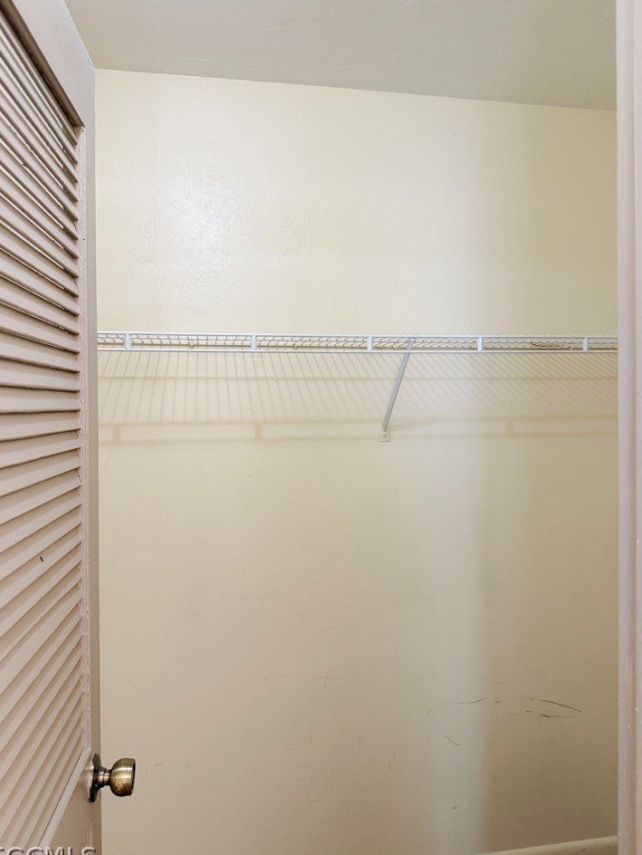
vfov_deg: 67.3
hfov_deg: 53.1
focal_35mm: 26
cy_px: 414
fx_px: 642
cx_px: 331
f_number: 1.78
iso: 250
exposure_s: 1/60
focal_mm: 6.76
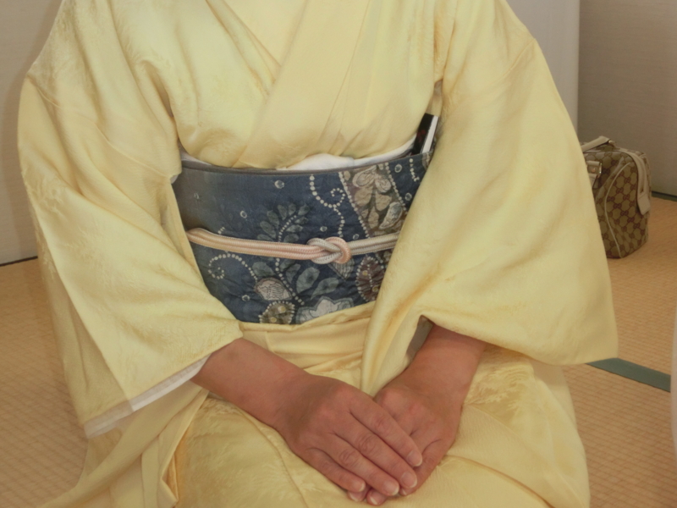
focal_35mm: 63
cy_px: 254
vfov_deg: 23.3
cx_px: 338
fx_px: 1232
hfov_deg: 30.7
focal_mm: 11.17
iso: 400
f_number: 4.6
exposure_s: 1/30
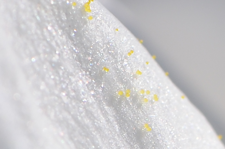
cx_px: 608
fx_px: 6262
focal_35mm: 1003
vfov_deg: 1.4
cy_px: 317
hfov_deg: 2.0
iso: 200
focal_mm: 105
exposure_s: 1/500
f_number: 11
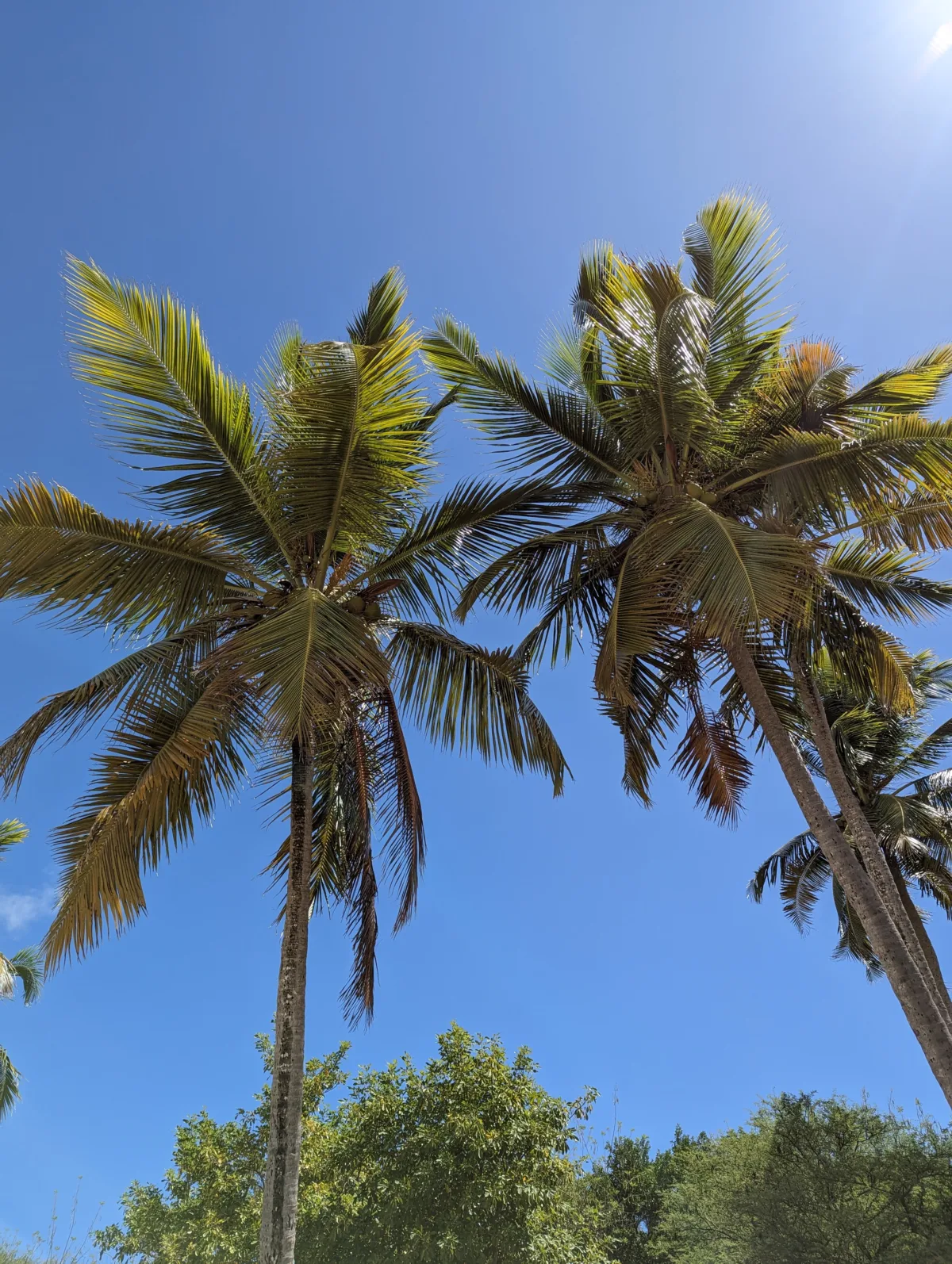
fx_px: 878
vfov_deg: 71.5
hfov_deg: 56.9
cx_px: 476
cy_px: 632
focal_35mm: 24
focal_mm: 6.81
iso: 42
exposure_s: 1/1953
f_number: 1.85
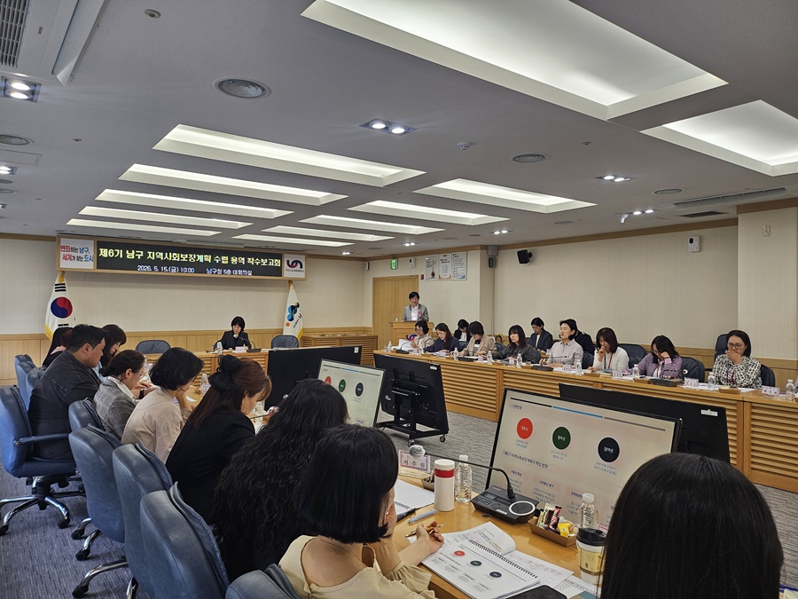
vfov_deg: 56.8
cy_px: 300
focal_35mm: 24
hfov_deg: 71.6
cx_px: 399
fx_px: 553
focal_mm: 5
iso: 80
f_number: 1.8
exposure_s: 1/120
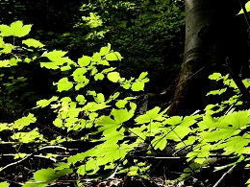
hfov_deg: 17.6
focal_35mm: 112
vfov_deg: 13.2
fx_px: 809
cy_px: 90
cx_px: 109
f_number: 4.5
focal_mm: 14.8
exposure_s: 1/200
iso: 80
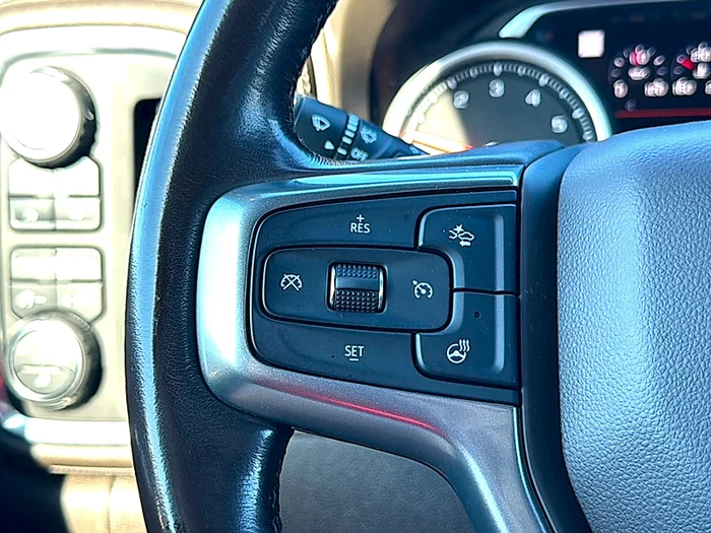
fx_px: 801
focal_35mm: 39
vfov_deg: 36.8
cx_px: 356
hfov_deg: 47.9
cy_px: 266
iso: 64
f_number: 1.78
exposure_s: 1/121
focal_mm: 6.76
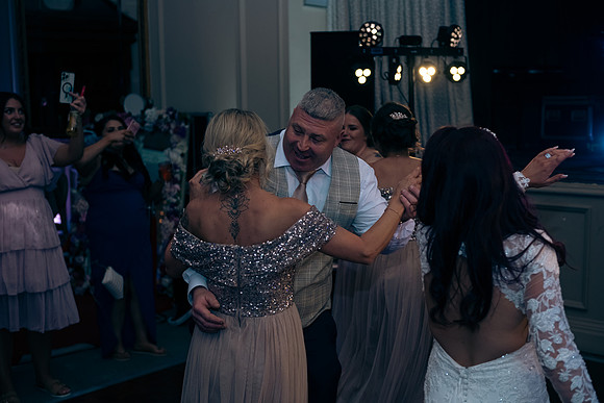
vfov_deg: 26.0
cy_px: 202
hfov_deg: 38.2
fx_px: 873
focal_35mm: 52
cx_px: 302
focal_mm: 52
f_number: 3.5
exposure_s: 1/160
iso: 640
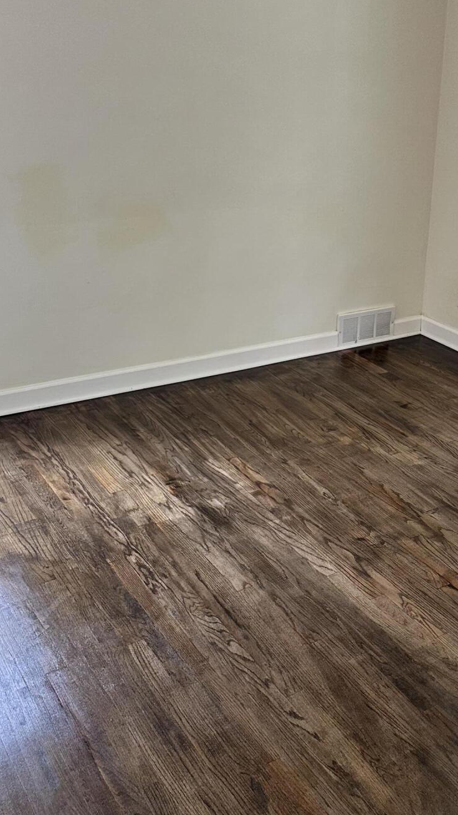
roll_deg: -4.5
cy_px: 411
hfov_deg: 29.2
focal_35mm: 40
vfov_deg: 50.5
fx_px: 864
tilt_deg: -23.9
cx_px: 346
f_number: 1.78
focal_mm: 6.86
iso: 250
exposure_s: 1/109
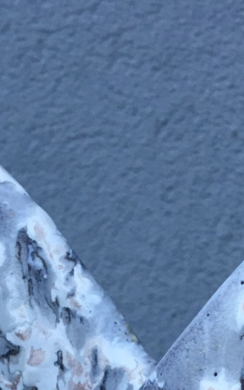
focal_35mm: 118
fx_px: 1256
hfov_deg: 11.1
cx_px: 124
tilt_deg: -8.6
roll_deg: +2.7
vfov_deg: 16.7
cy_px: 508
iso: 25
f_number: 2.2
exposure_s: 1/33
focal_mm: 4.15
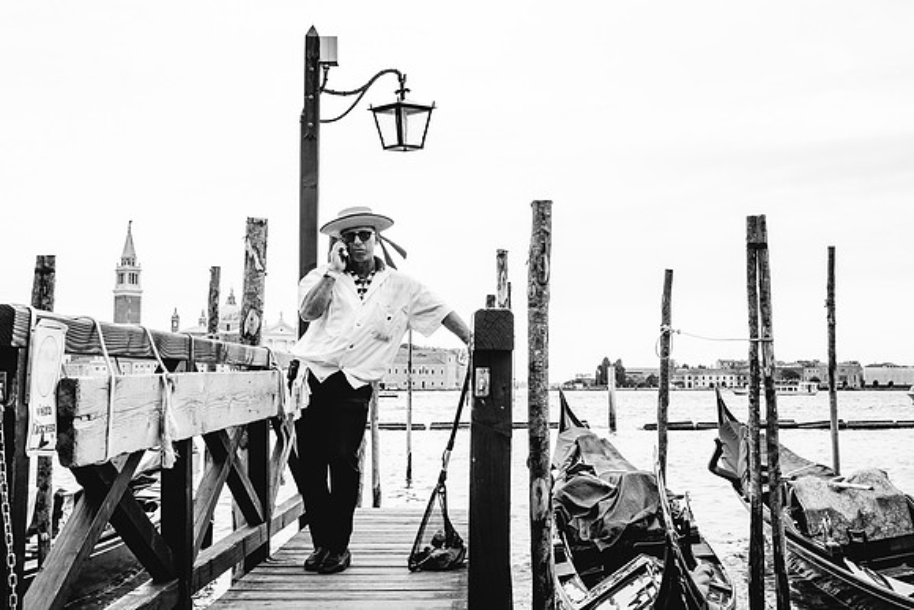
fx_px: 1111
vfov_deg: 30.7
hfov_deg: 44.6
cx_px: 519
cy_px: 282
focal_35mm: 44
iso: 640
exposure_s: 1/320
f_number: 7.1
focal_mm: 35
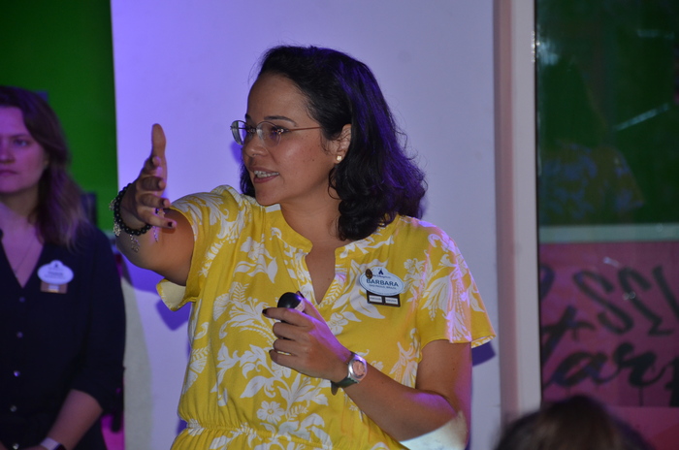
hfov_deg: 9.8
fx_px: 3954
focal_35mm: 210
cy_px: 225
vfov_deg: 6.5
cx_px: 340
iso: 800
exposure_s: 1/60
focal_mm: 140
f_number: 5.6
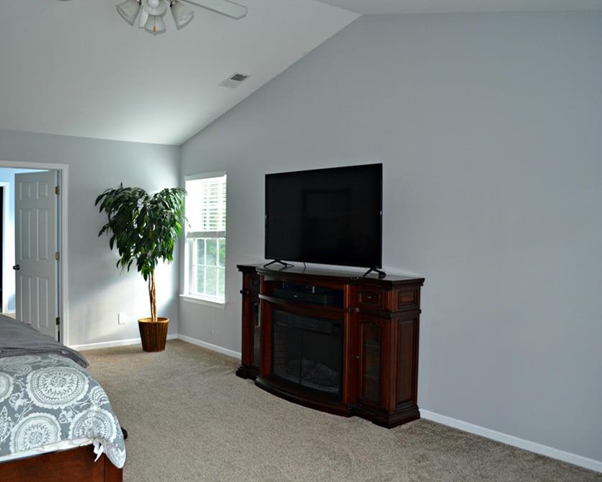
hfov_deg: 56.7
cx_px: 236
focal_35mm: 31
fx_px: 552
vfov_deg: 47.1
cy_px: 241
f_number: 3.5
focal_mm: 18
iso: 500
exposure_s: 1/60
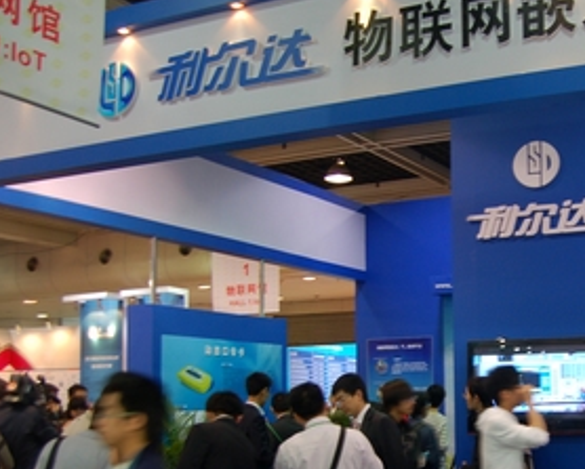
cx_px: 505
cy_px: 338
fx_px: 1681
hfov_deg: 19.4
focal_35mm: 97
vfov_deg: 15.8
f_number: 2.8
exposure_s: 1/20
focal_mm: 32
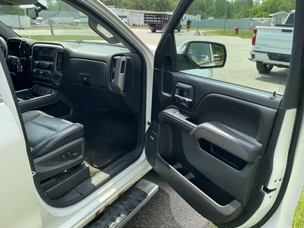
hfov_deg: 63.4
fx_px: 246
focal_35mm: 28
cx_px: 152
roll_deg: -2.3
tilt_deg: -17.6
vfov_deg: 49.7
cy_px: 114
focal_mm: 3
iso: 25
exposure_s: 1/469
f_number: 1.8
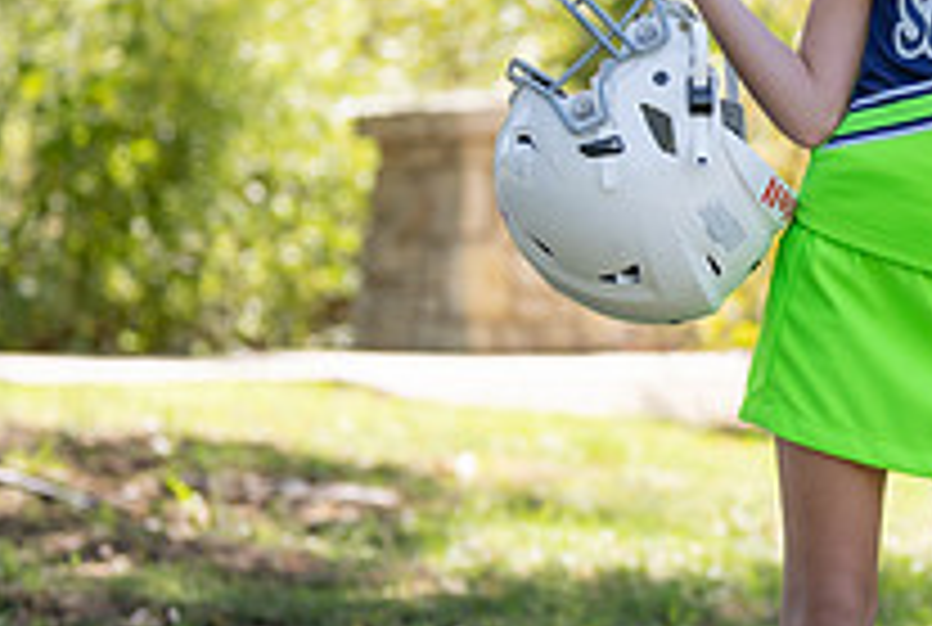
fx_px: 6486
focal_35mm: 250
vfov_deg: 5.5
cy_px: 261
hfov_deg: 8.2
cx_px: 1033
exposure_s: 1/400
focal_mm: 84
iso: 100
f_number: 2.8
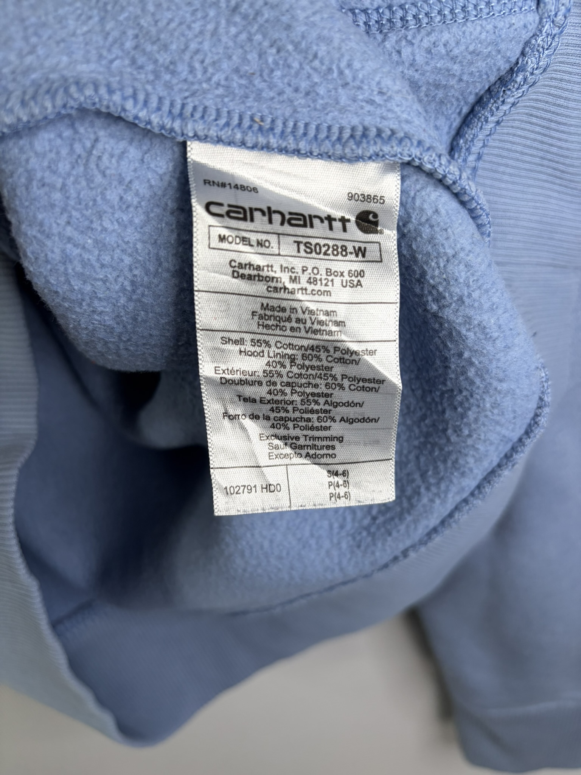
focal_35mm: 26
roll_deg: +6.9
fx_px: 582
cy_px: 388
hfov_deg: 53.1
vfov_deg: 67.3
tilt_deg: -39.2
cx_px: 290
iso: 125
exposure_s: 1/122
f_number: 1.6
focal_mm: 5.96
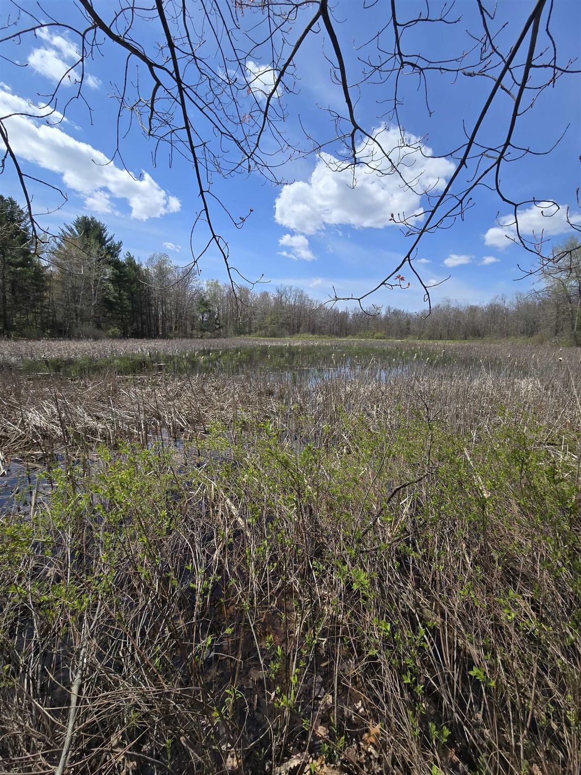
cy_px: 388
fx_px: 291
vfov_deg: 106.2
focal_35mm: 13
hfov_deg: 89.9
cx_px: 290
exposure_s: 1/2321
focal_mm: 2.2
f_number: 2.2
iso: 50
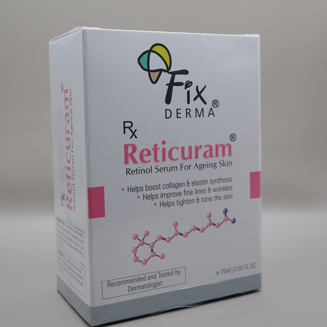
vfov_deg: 36.8
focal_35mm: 46
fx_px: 492
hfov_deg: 36.8
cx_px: 163
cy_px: 148
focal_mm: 24
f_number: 6.3
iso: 200
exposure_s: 1/80
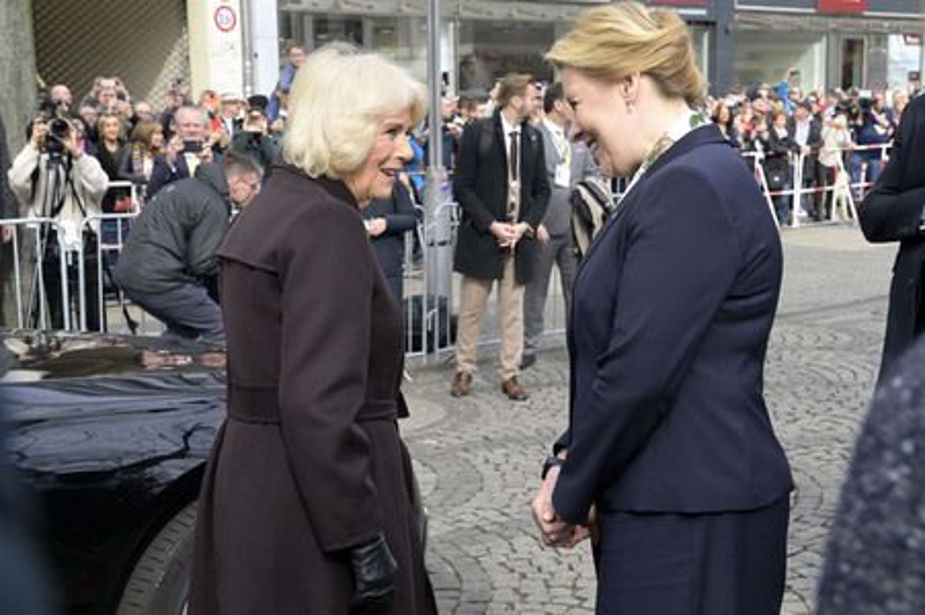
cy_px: 308
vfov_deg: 28.0
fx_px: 1232
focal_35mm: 48
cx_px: 462
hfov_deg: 41.1
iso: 1250
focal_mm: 48
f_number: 9
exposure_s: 1/500
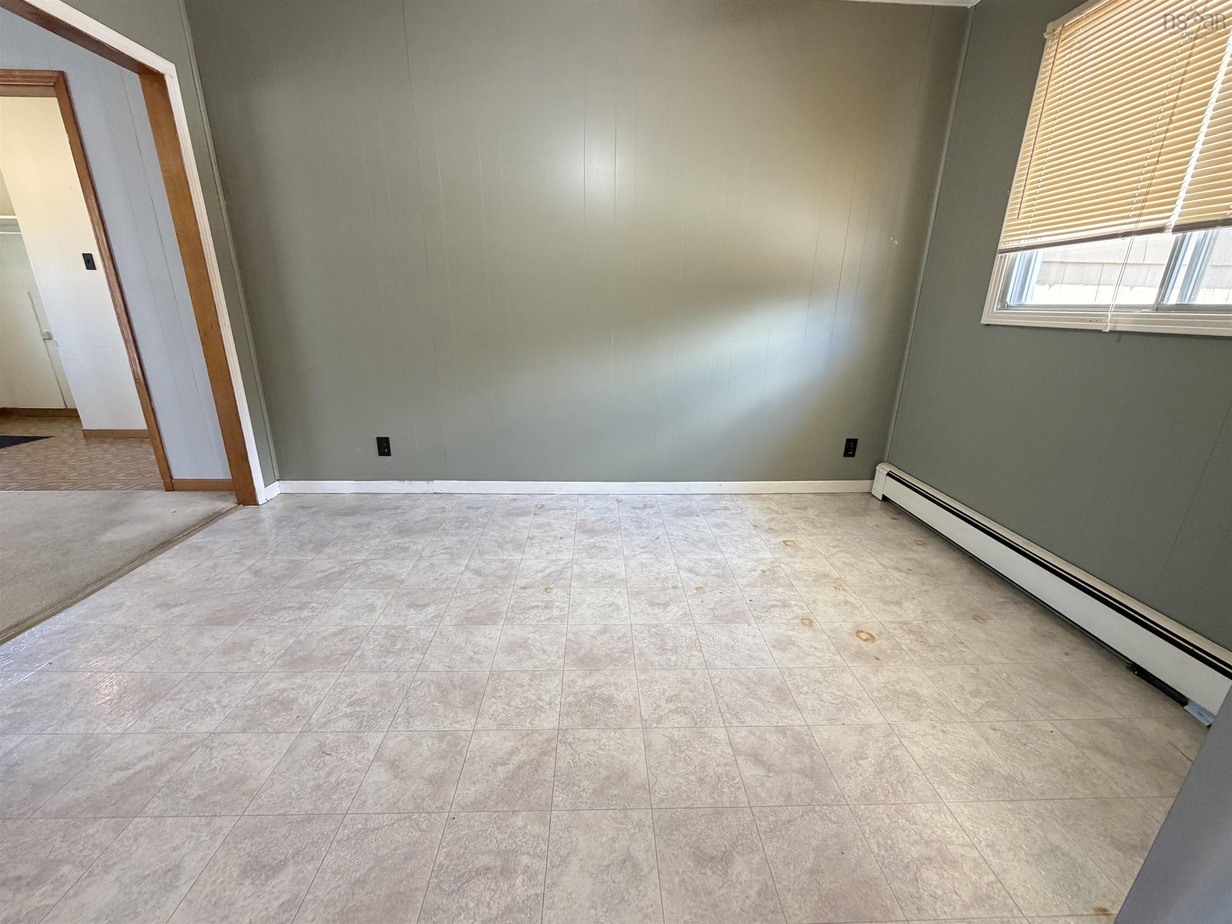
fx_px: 498
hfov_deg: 102.1
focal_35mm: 14
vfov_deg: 85.7
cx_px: 616
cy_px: 462
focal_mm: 2.22
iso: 250
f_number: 2.2
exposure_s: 1/60
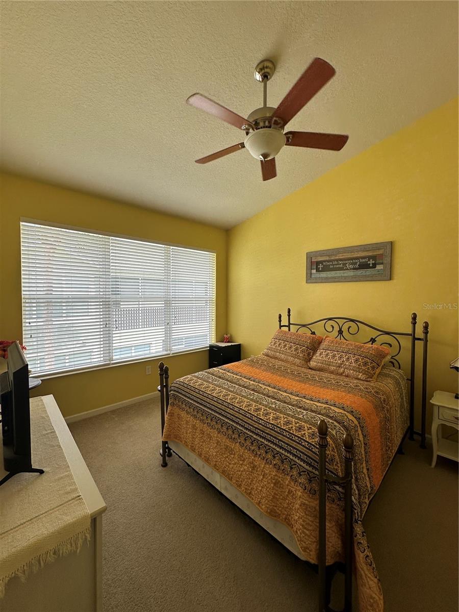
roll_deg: -1.0
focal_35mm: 14
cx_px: 230
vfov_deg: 102.1
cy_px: 306
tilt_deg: -2.0
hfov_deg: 85.7
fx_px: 248
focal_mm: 2.22
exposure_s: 1/99
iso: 40
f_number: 2.2
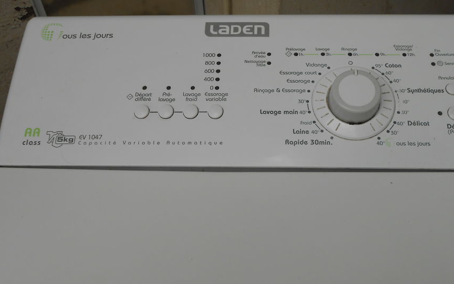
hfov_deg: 47.2
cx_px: 245
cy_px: 148
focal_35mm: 42
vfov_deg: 30.5
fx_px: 520
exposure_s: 1/250
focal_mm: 6
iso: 100
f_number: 3.9
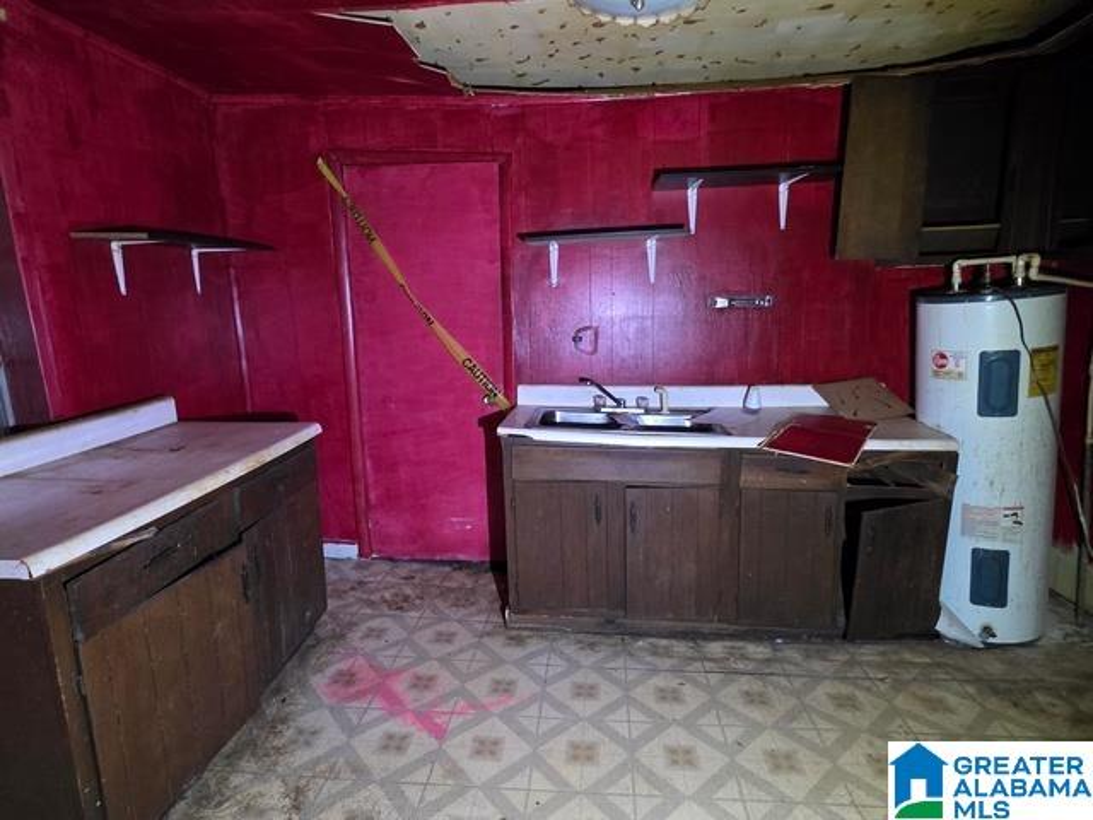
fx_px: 410
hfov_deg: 106.2
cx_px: 546
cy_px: 410
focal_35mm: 13
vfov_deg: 89.9
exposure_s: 1/60
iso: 1000
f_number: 1.9
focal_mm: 2.2
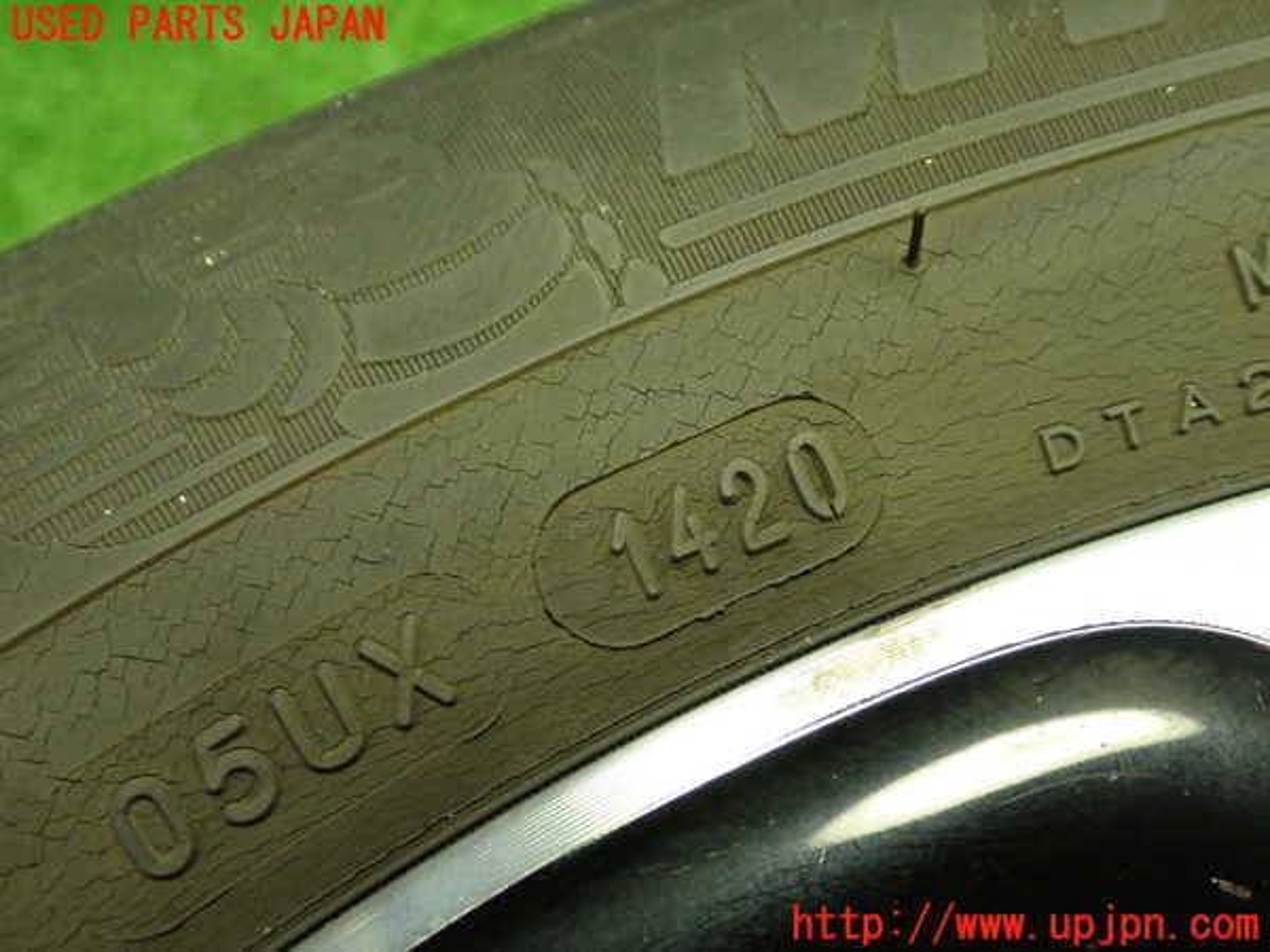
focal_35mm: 36
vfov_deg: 39.7
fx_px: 1321
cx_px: 635
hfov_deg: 51.4
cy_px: 476
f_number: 2.5
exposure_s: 1/40
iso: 500
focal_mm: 6.37
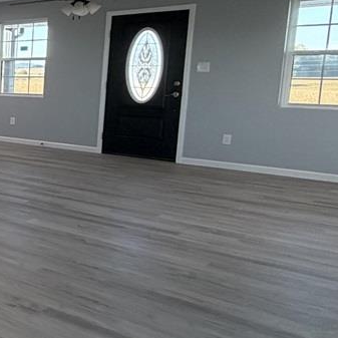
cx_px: -247
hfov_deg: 23.0
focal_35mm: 47
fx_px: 519
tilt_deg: -8.5
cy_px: 128
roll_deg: +0.5
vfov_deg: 35.9
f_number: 2.2
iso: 160
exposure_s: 1/120
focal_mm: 2.22
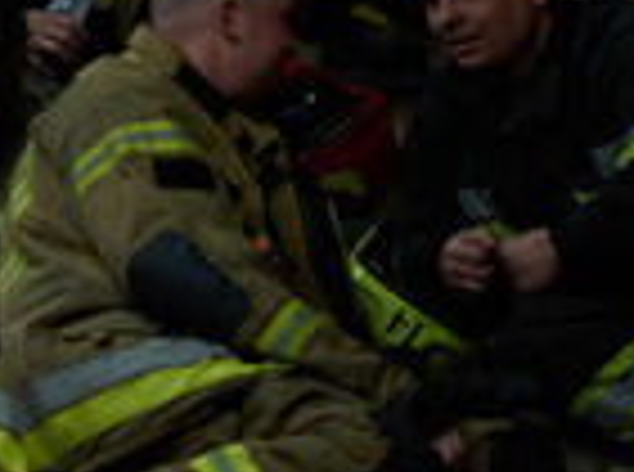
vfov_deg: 6.5
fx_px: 4074
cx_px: -971
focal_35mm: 223
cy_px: -254
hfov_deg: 8.1
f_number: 1.4
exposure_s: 1/250
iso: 1000
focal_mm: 35
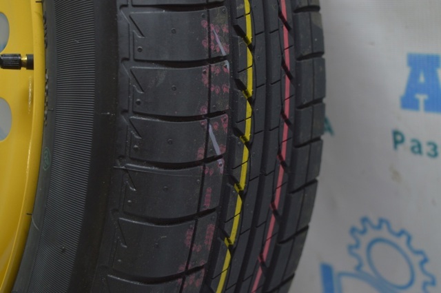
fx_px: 697
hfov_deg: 35.1
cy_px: 146
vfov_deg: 23.7
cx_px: 220
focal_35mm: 57
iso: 400
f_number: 4.8
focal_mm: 38
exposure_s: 1/40
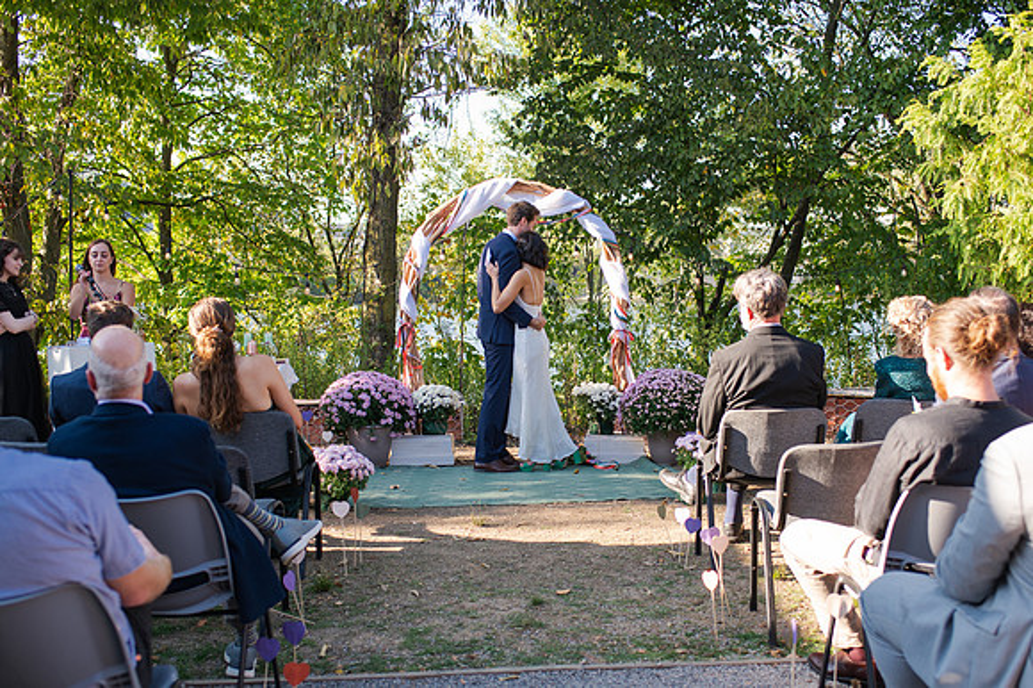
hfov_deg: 46.5
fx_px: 1201
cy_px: 398
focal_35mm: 42
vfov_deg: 31.9
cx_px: 538
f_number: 3.2
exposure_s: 1/640
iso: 220
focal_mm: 35
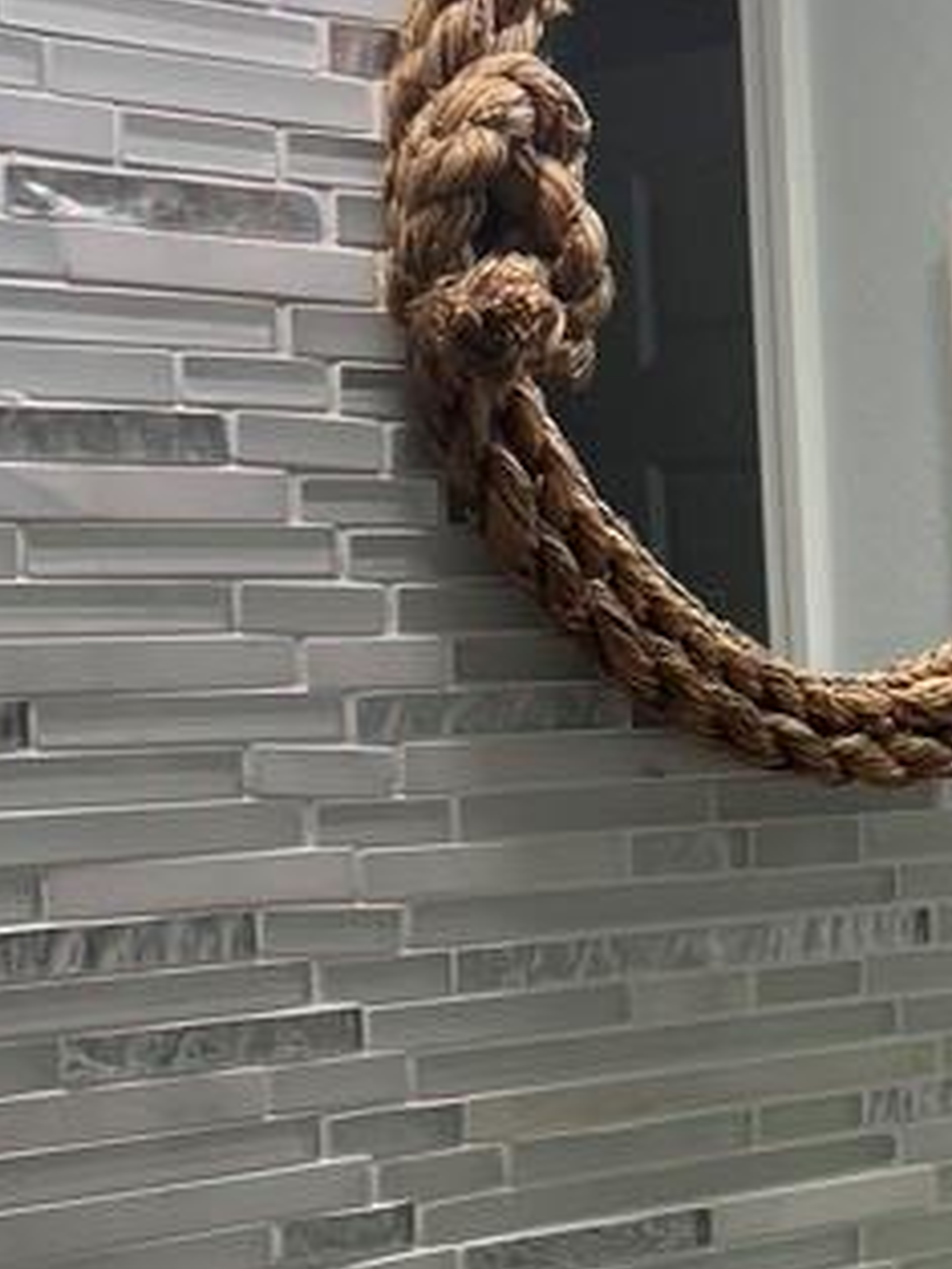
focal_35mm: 85
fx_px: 3115
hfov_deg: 16.1
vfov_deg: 22.4
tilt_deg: -11.8
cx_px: 1377
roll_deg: -1.6
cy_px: 1155
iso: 50
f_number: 1.5
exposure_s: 1/171
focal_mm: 5.7
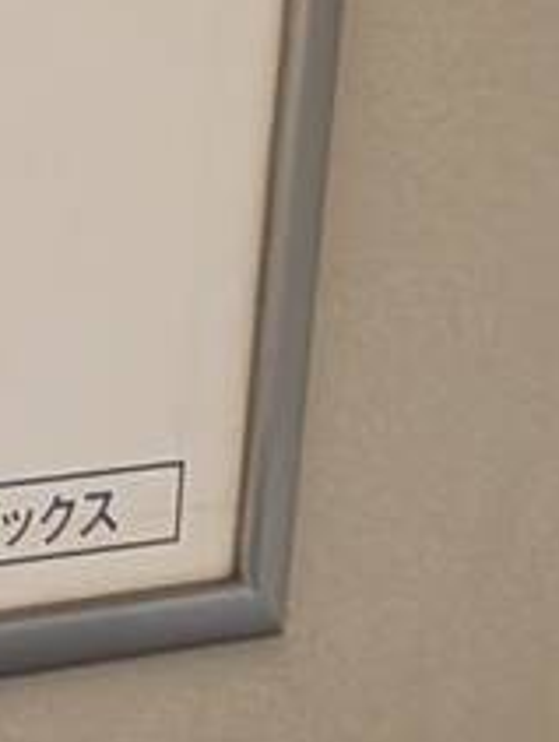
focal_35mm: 182
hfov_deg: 7.5
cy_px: -524
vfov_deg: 10.3
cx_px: -951
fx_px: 3907
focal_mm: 6.9
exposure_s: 1/411
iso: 1896
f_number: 1.68
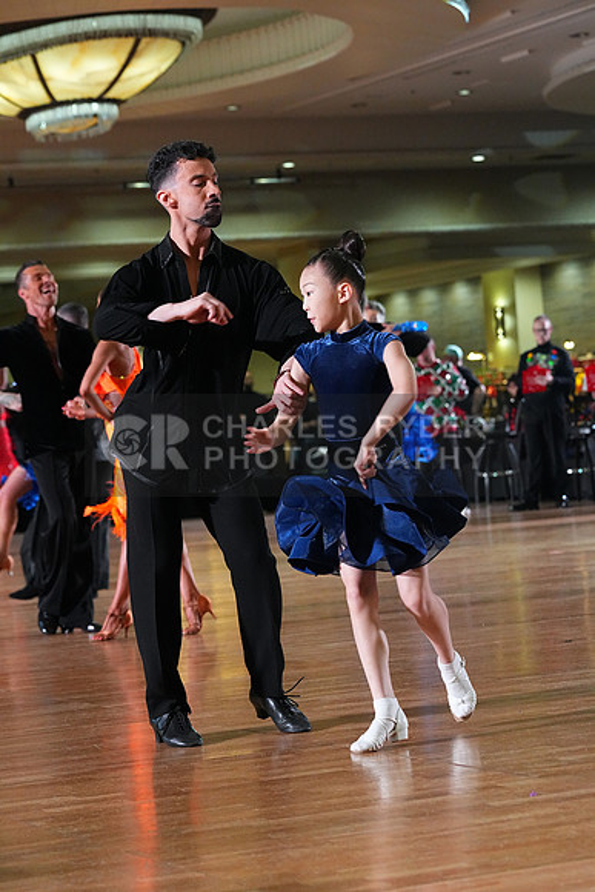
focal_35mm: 105
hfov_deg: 13.0
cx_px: 298
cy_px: 446
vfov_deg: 19.5
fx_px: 2601
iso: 8000
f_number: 5.6
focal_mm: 105
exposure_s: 1/400
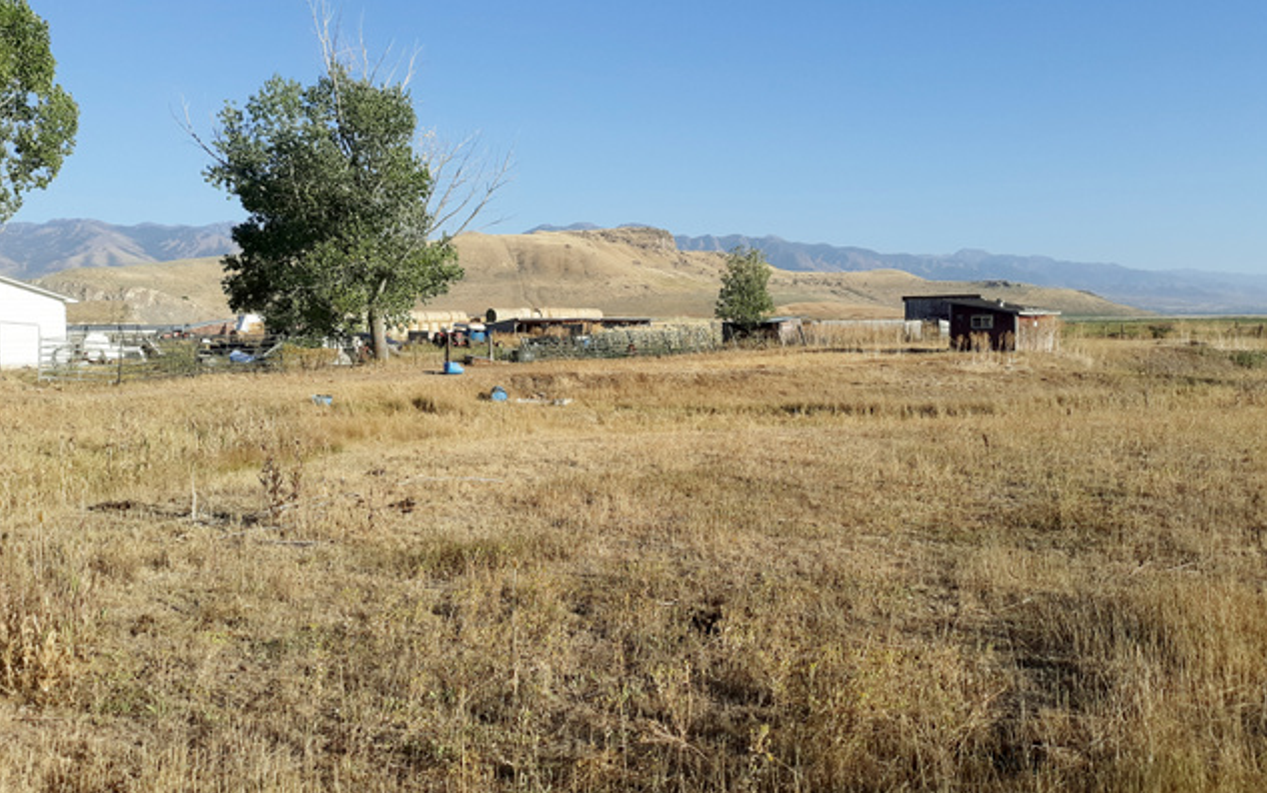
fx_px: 1036
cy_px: 364
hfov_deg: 62.9
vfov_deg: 41.8
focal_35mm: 30
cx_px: 632
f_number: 1.7
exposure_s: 1/2392
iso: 40
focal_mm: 3.7
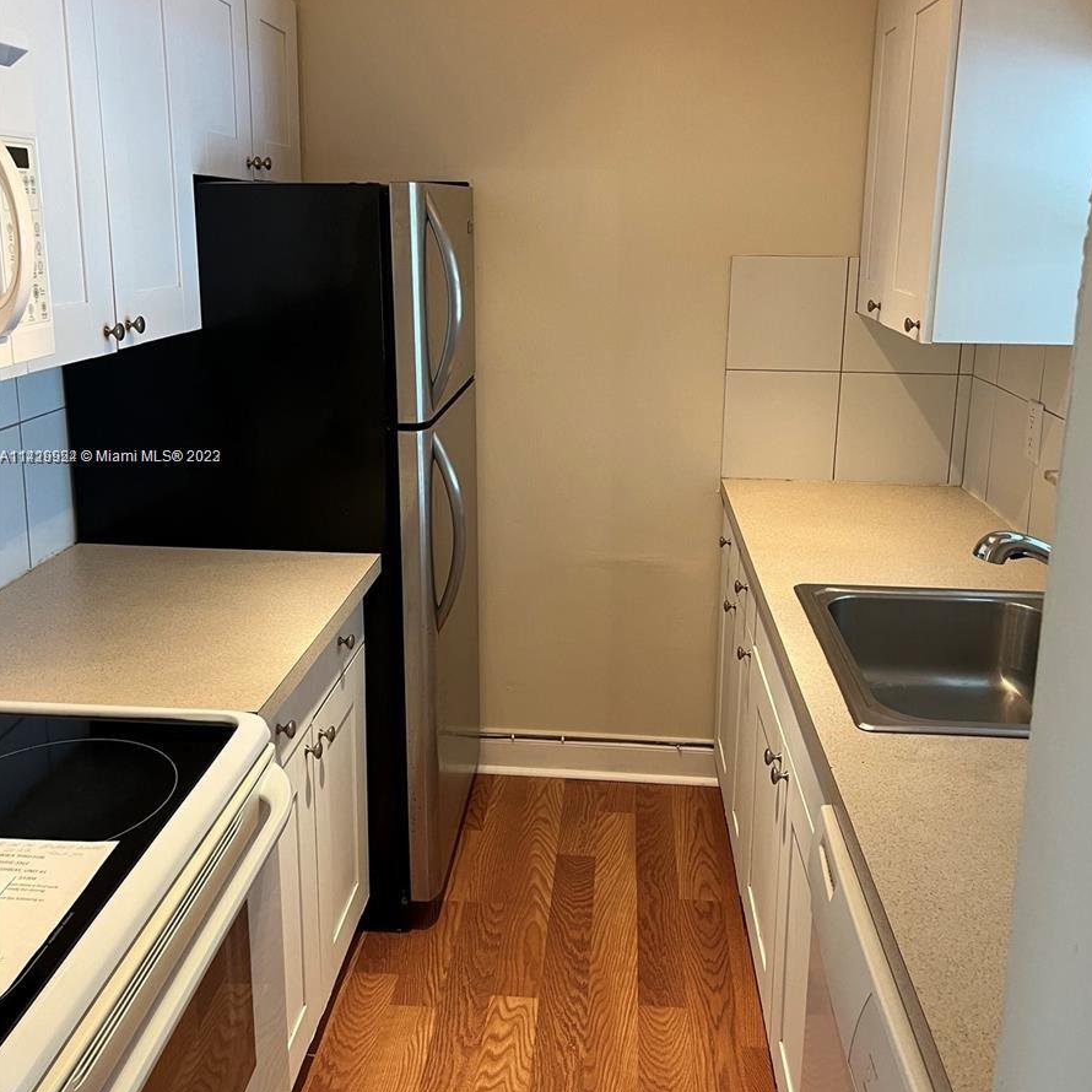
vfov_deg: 52.3
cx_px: 548
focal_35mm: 31
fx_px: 1106
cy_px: 458
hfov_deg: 52.5
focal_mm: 5.1
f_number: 1.6
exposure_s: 1/60
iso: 125
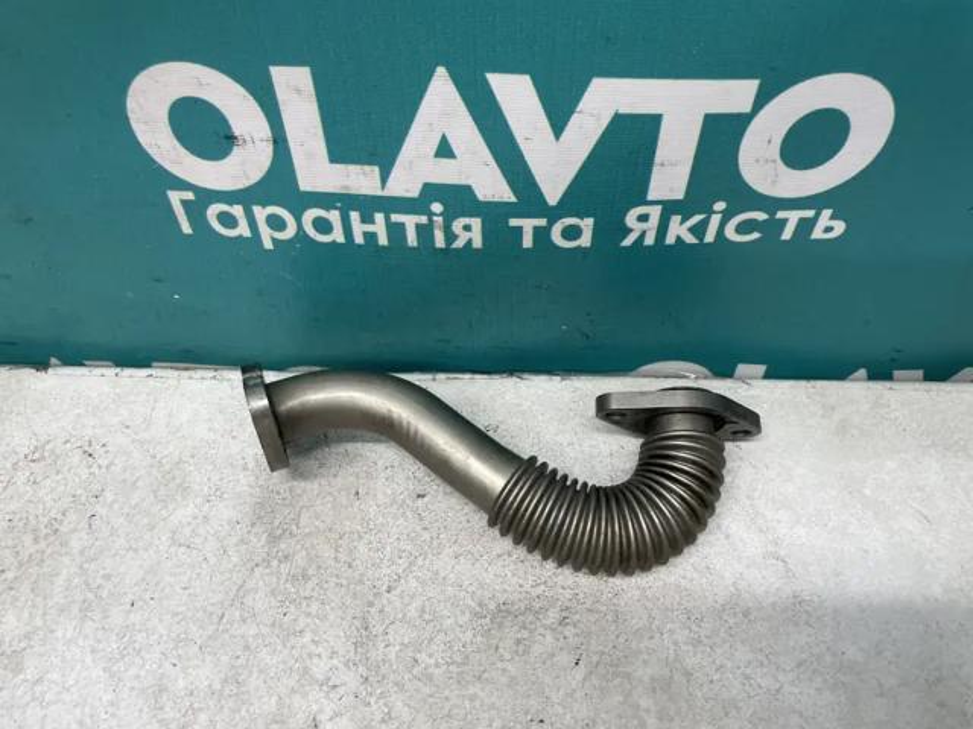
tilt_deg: -53.0
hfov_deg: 67.3
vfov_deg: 53.1
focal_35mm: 26
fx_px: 731
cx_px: 486
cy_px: 364
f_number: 1.6
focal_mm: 4.2
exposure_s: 1/100
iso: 100
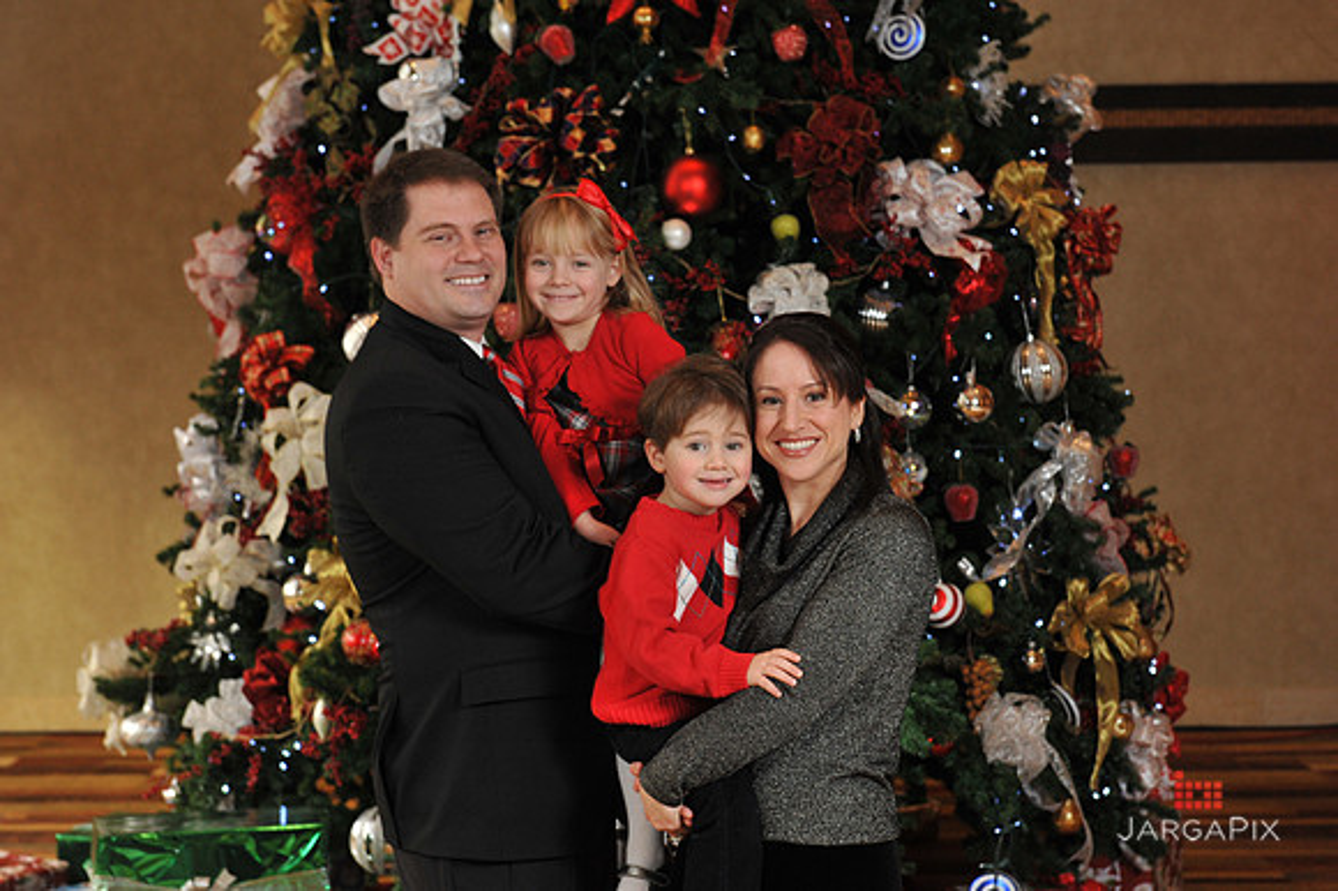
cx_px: 669
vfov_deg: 21.9
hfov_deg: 32.4
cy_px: 446
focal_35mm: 62
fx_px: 2303
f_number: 7.1
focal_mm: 62
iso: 1600
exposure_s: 1/100
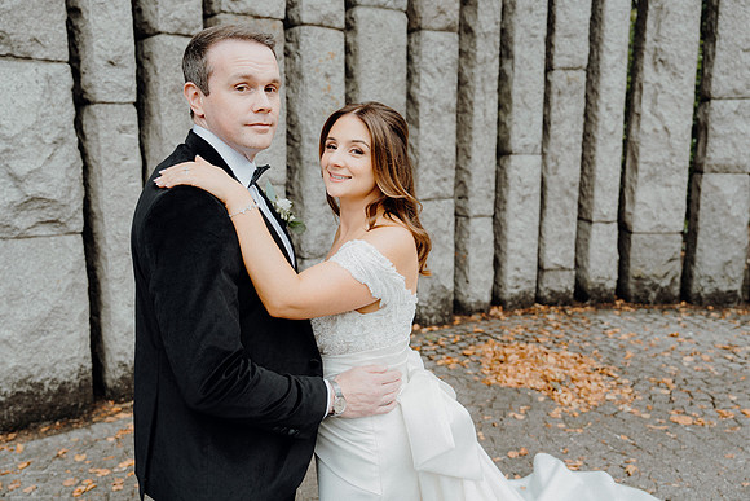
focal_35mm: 31
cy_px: 250
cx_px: 375
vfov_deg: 42.3
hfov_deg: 60.3
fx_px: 646
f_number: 3.5
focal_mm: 31
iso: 125
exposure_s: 1/160
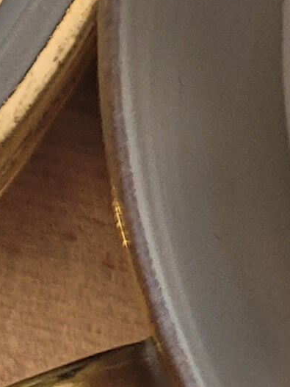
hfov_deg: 7.1
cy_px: -575
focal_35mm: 199
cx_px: -344
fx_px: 2224
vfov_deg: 8.9
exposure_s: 1/100
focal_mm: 5.4
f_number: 1.8
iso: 125
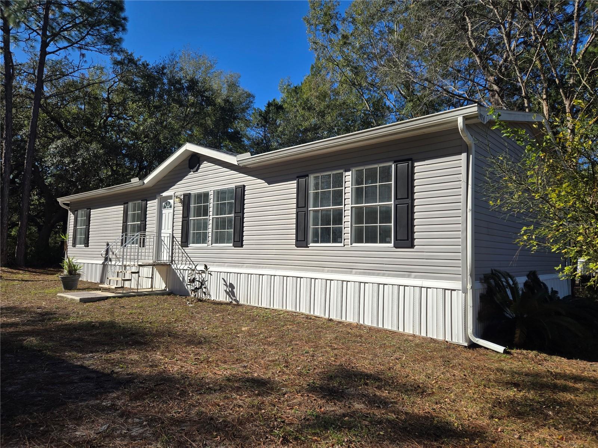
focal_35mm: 23
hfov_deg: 73.9
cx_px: 299
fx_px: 397
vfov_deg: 58.9
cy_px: 224
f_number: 1.8
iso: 25
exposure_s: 1/1641
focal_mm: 5.4
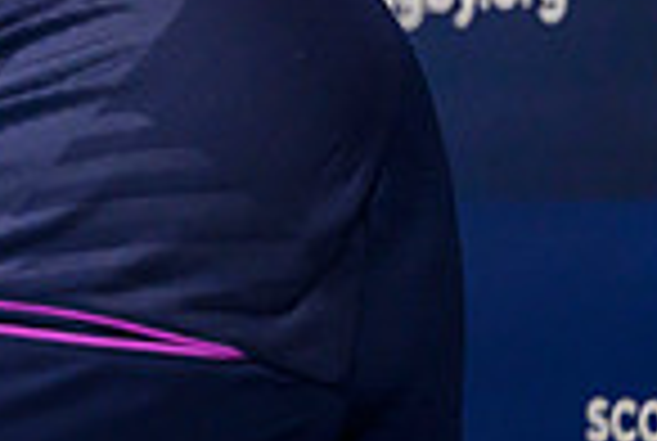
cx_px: -562
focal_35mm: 396
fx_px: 7242
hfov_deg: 5.1
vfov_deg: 3.5
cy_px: -151
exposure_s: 1/500
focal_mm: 100
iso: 2500
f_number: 2.8
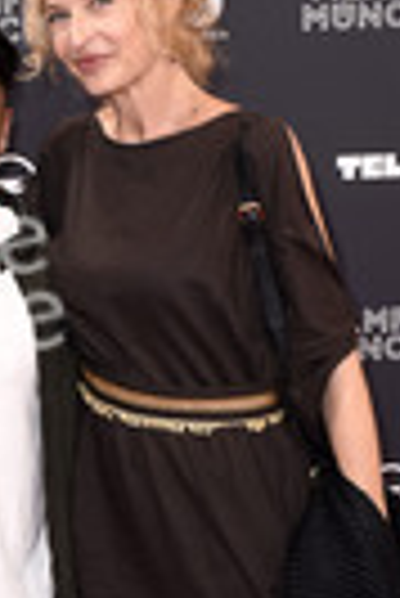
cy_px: 549
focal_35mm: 108
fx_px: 1795
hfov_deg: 12.5
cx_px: -36
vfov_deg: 18.6
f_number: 6.3
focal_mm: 24
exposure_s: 1/60
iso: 400
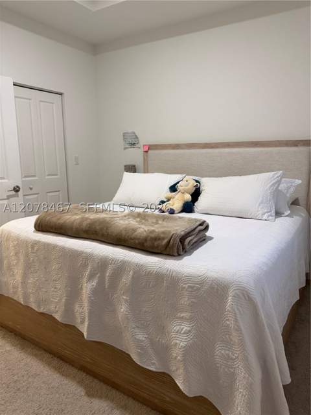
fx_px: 287
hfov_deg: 56.8
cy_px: 208
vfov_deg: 71.6
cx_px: 156
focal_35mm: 24
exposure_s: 1/60
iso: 200
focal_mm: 6.76
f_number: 1.78
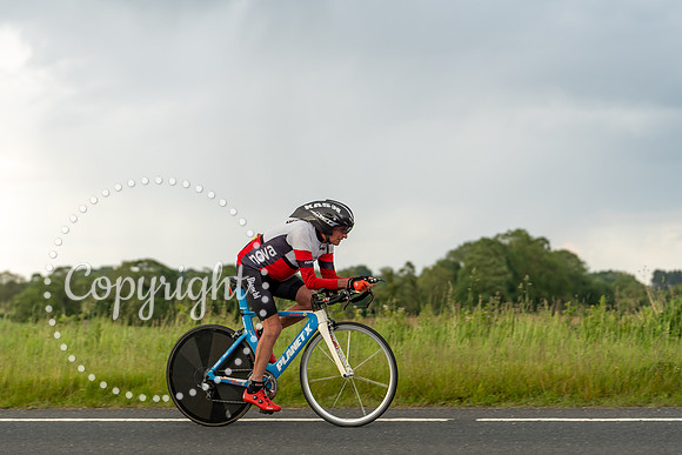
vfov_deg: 13.1
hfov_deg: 19.5
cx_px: 295
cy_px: 258
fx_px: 1986
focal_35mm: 105
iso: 250
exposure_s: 1/500
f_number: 3.2
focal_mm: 91
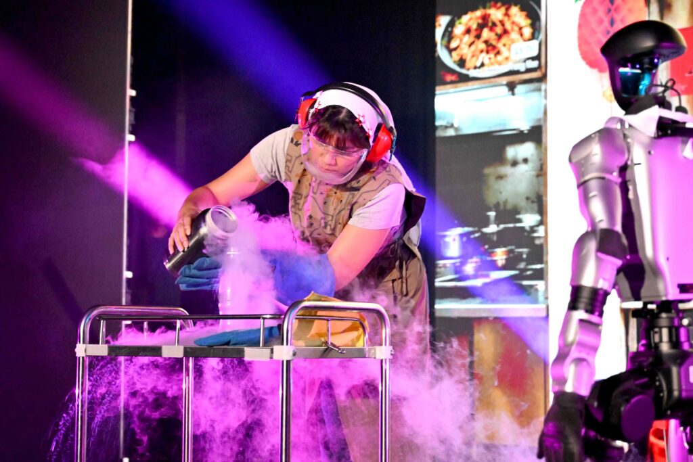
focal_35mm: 45
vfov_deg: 29.9
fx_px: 866
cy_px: 231
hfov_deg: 43.6
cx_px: 346
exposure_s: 1/100
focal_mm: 45
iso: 5000
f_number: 3.5
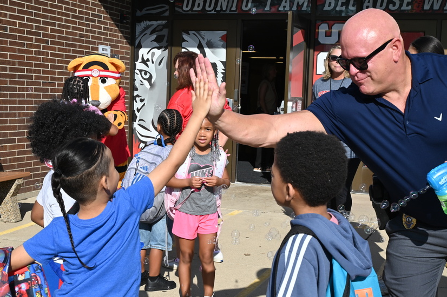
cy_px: 169
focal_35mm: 57
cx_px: 213
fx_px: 707
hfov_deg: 35.1
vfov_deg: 23.7
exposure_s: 1/800
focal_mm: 46
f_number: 14
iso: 800
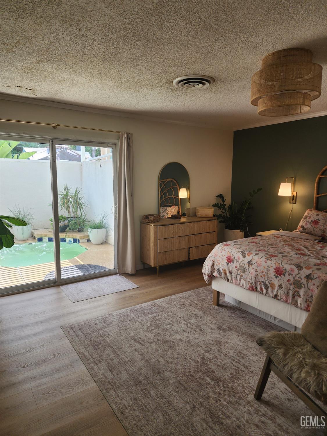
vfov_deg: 73.9
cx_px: 164
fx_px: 290
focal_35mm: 23
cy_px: 218
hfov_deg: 58.9
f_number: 1.8
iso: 64
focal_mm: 6.4
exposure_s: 1/180
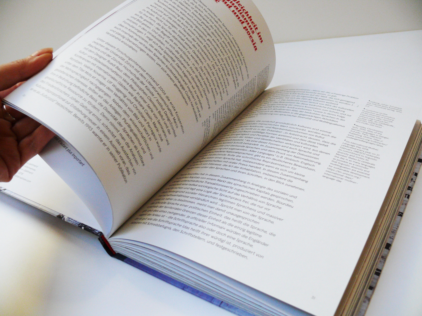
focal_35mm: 35
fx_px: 427
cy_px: 158
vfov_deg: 40.7
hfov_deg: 52.6
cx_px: 211
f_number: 2.8
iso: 200
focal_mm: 7.4
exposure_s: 1/100
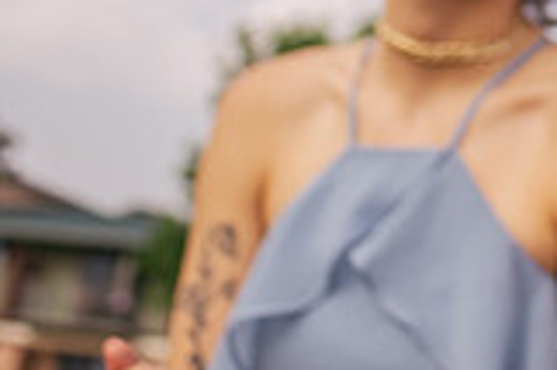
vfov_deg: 12.9
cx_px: 688
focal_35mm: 101
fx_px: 1561
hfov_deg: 19.0
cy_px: -173
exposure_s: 1/2500
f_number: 4.5
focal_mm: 28
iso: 400
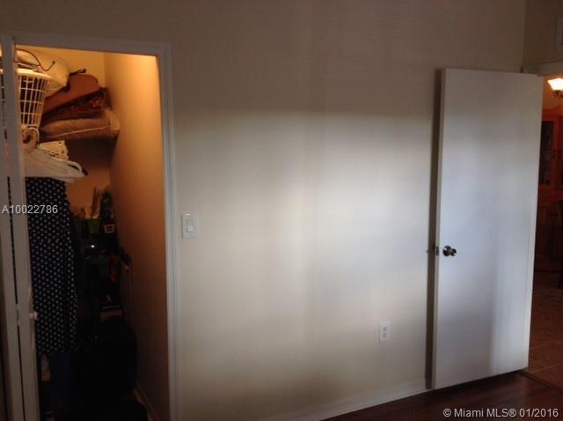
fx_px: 568
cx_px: 282
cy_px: 210
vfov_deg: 40.6
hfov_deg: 52.7
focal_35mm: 35
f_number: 2.4
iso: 64
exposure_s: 1/24
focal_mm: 4.28
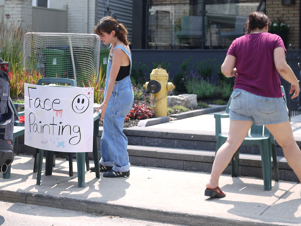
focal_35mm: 77
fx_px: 669
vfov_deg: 19.0
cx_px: 90
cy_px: 61
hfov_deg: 25.1
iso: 100
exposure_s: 1/1300
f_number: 2.2
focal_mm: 20
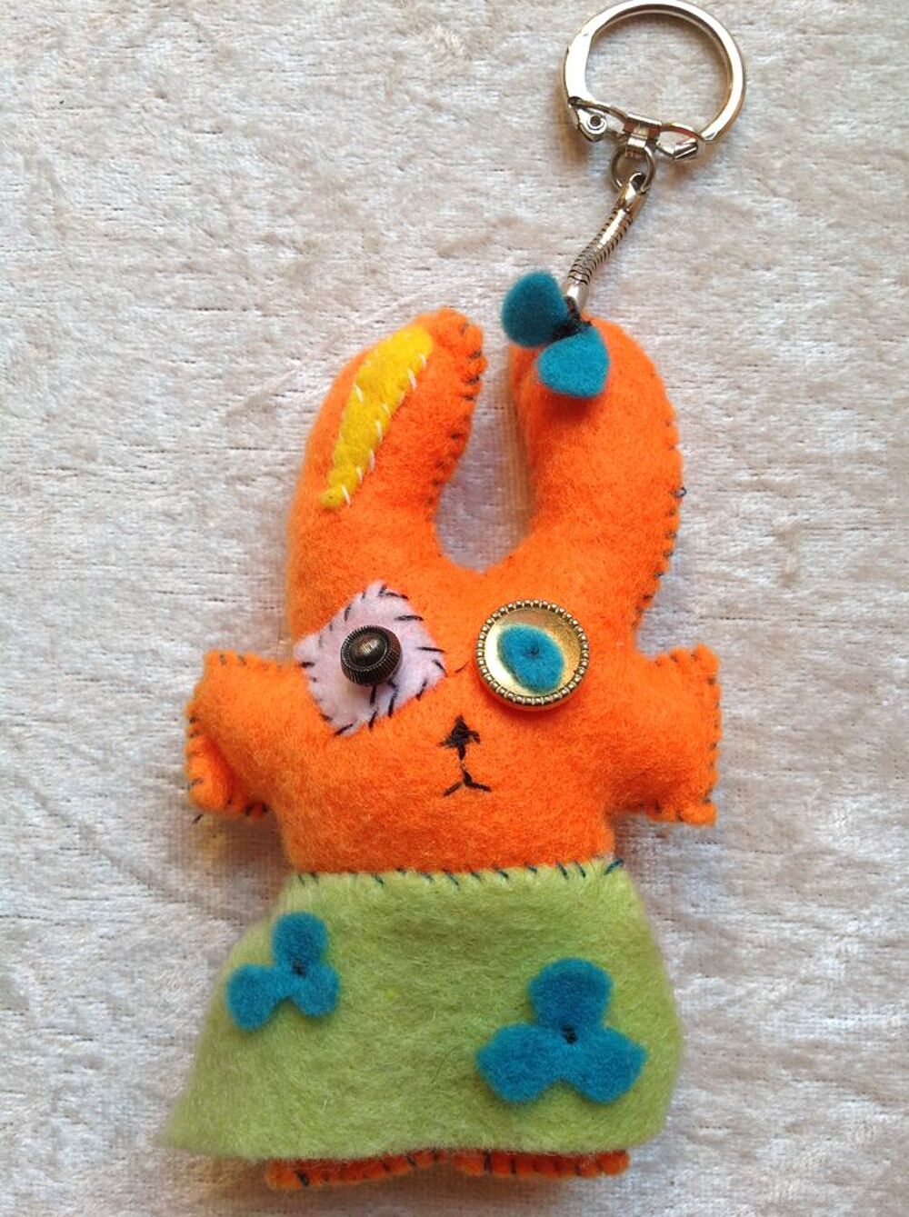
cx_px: 454
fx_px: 1229
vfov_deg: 52.7
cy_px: 608
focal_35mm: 35
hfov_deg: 40.6
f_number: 2.4
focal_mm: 4.28
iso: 64
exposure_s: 1/60
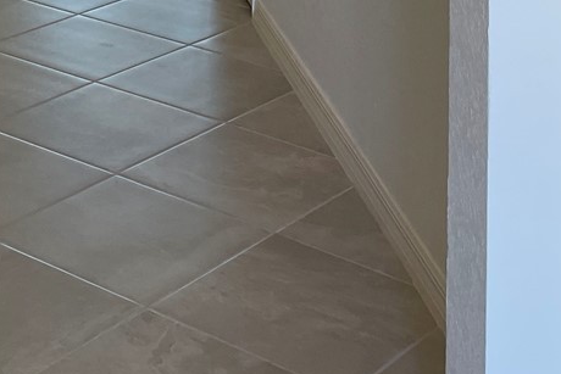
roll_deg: -0.2
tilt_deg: -2.8
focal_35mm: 94
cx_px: 32
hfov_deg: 21.1
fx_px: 1465
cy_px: -341
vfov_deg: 12.9
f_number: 1.6
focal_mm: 4.2
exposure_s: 1/120
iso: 80
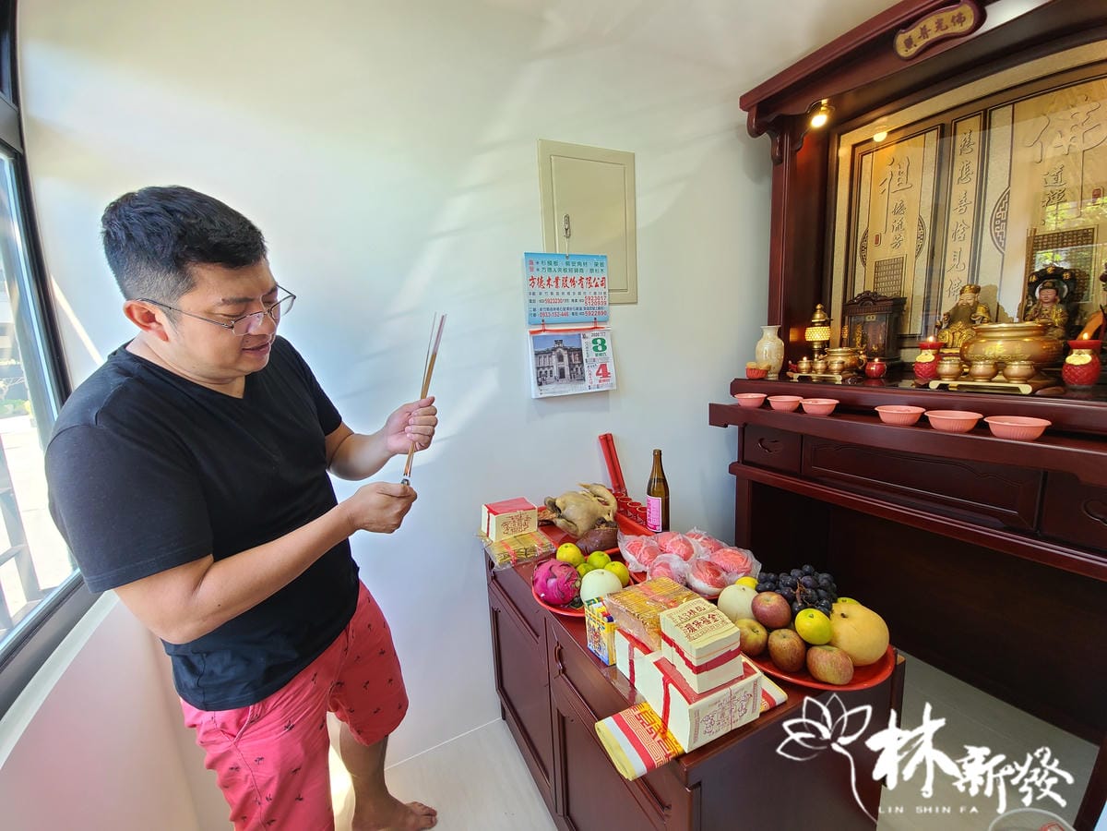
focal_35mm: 13
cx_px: 554
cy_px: 416
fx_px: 416
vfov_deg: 89.9
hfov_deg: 106.2
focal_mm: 2.2
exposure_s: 1/59
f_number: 2.2
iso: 125
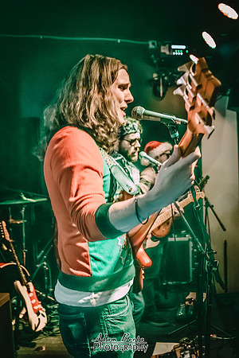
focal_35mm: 82
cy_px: 179
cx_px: 173
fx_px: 821
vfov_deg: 24.6
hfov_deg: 16.5
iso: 7200
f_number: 2.8
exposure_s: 1/40
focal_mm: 55
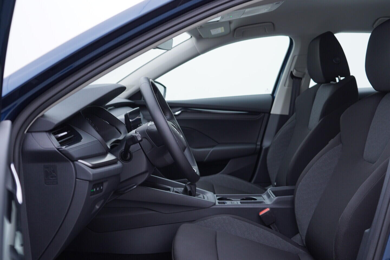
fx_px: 390
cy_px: 130
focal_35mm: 36
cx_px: 195
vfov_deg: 36.9
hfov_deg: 53.1
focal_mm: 24
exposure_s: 1/50
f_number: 3.2
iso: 125
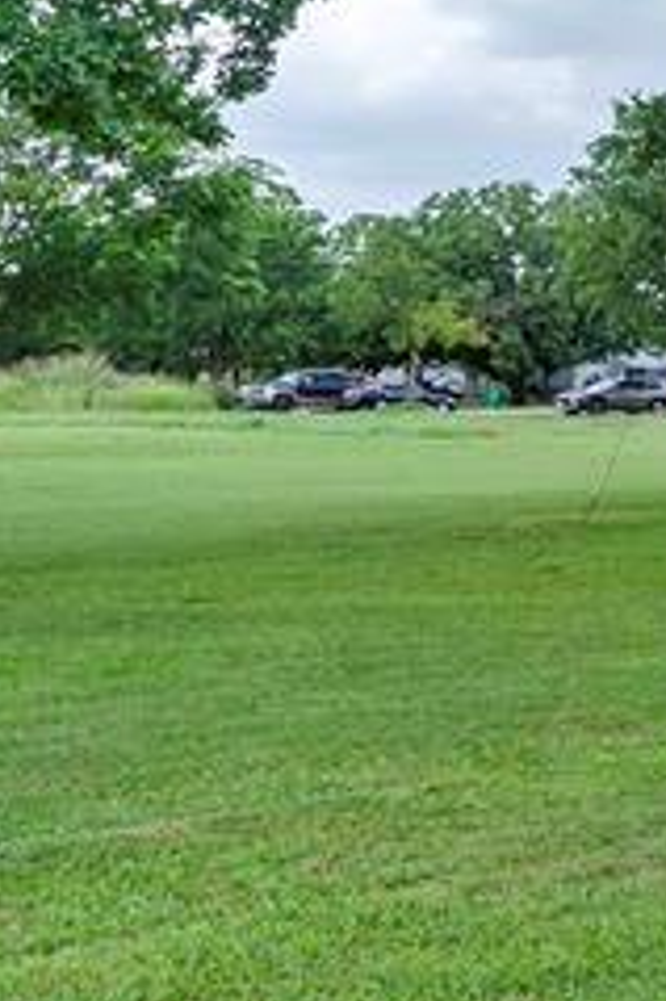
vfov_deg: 26.3
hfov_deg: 12.2
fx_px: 2140
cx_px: 1793
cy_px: 402
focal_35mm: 77
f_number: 8
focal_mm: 12
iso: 200
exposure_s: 1/250
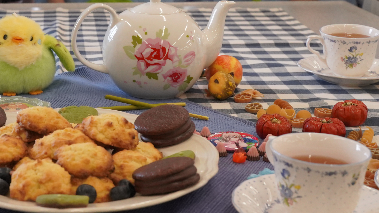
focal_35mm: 89
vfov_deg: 13.3
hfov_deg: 23.6
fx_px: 894
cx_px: 84
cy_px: -39
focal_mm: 34
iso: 2500
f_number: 5.6
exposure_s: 1/400
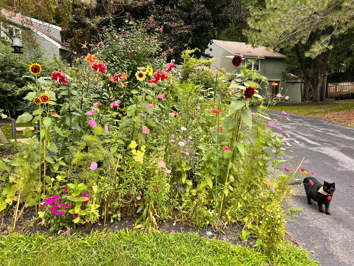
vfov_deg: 53.1
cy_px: 133
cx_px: 177
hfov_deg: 67.3
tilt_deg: -5.5
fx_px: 266
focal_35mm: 26
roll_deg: +0.3
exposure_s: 1/224
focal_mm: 5.7
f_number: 1.5
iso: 40
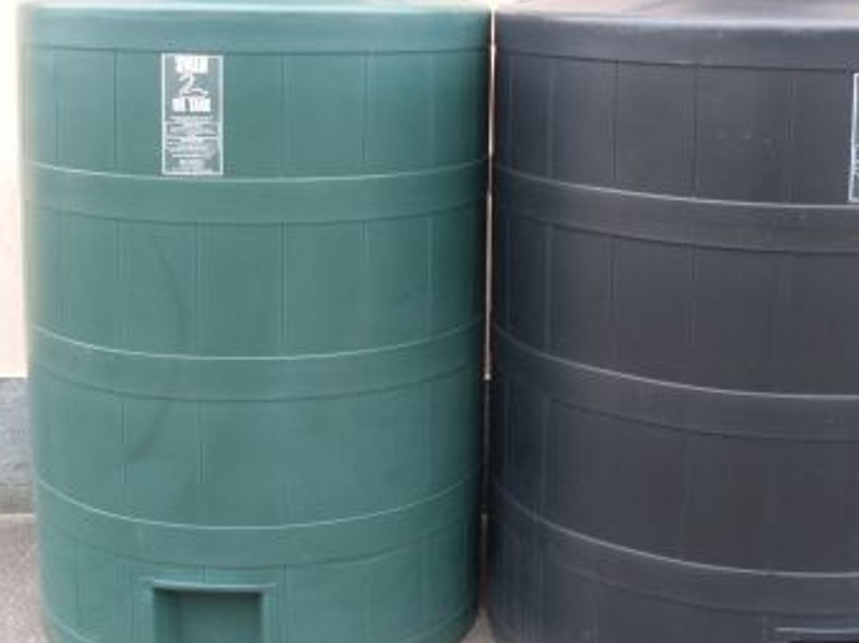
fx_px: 1389
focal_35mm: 56
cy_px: 270
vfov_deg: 26.1
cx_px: 504
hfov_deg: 34.3
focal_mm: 6.3
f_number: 2.8
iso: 80
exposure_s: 1/125
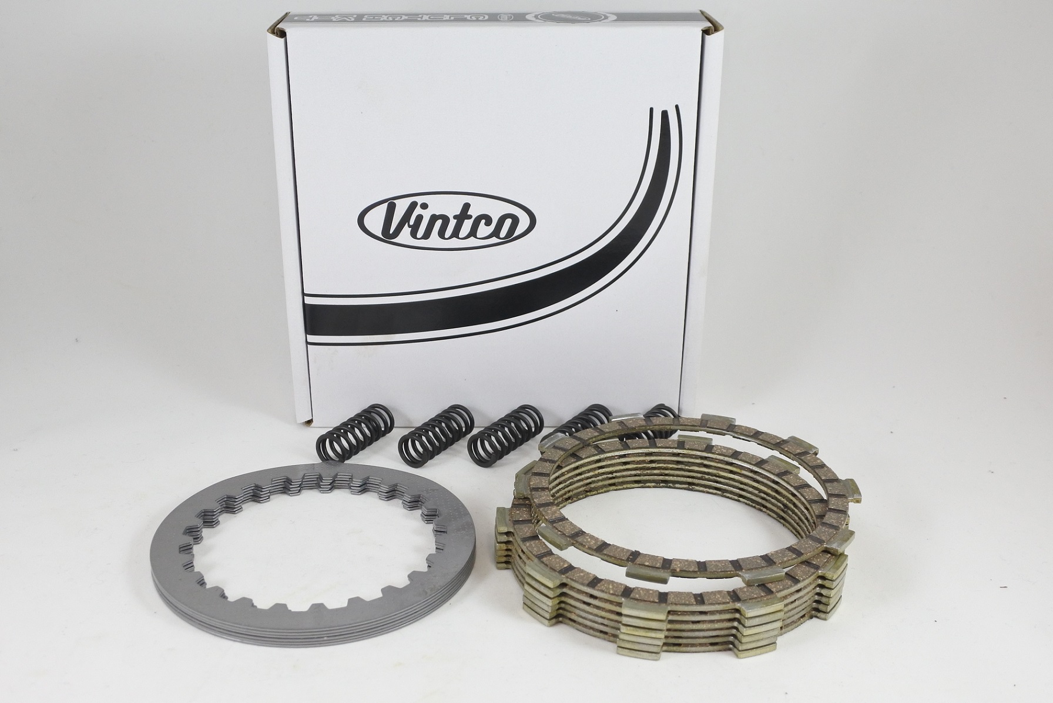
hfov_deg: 58.7
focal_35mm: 32
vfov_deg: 41.1
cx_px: 526
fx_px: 936
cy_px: 352
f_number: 3.8
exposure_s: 1/125
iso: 500
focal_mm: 12.1
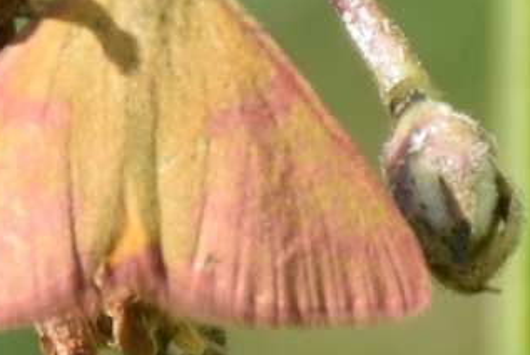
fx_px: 9357
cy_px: 156
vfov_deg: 2.2
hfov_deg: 3.2
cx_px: 137
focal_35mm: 635
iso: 320
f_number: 7.1
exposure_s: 1/800
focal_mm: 140
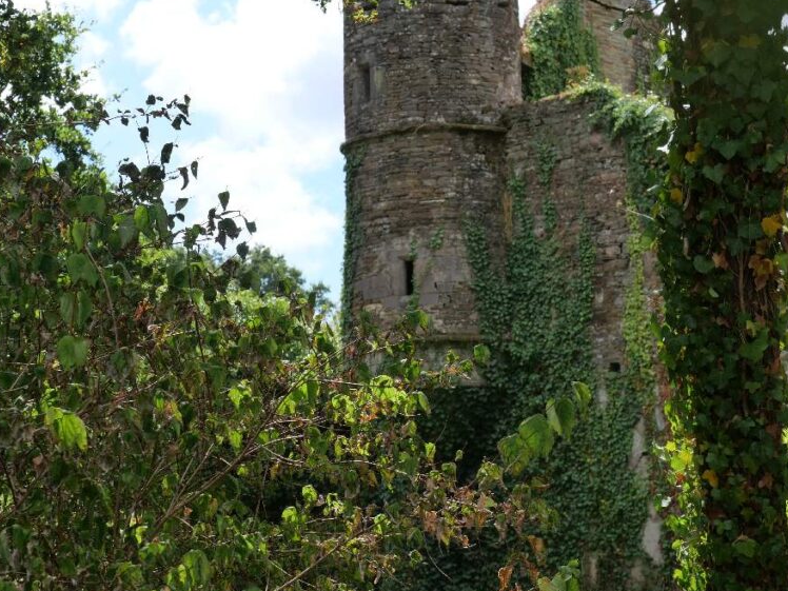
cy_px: 236
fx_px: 2367
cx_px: 461
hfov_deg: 18.9
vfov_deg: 14.2
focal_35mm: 104
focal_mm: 38
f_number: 5.6
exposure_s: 1/640
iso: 200
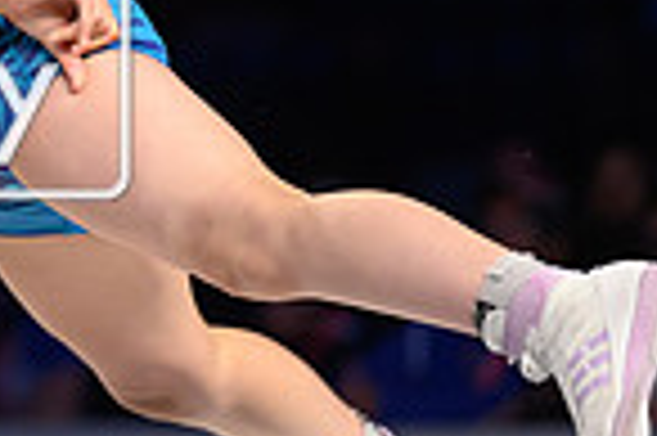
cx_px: -324
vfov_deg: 2.7
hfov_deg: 4.0
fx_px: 9425
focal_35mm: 517
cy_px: 83
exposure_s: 1/800
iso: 2200
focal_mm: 130
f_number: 2.8
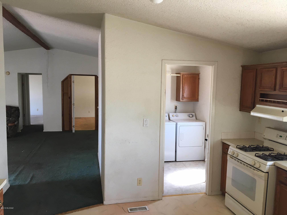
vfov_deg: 48.2
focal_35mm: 29
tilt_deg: -6.1
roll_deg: -1.1
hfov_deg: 61.7
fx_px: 240
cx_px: 144
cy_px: 108
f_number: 2.2
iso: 50
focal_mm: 4.15
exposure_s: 1/30
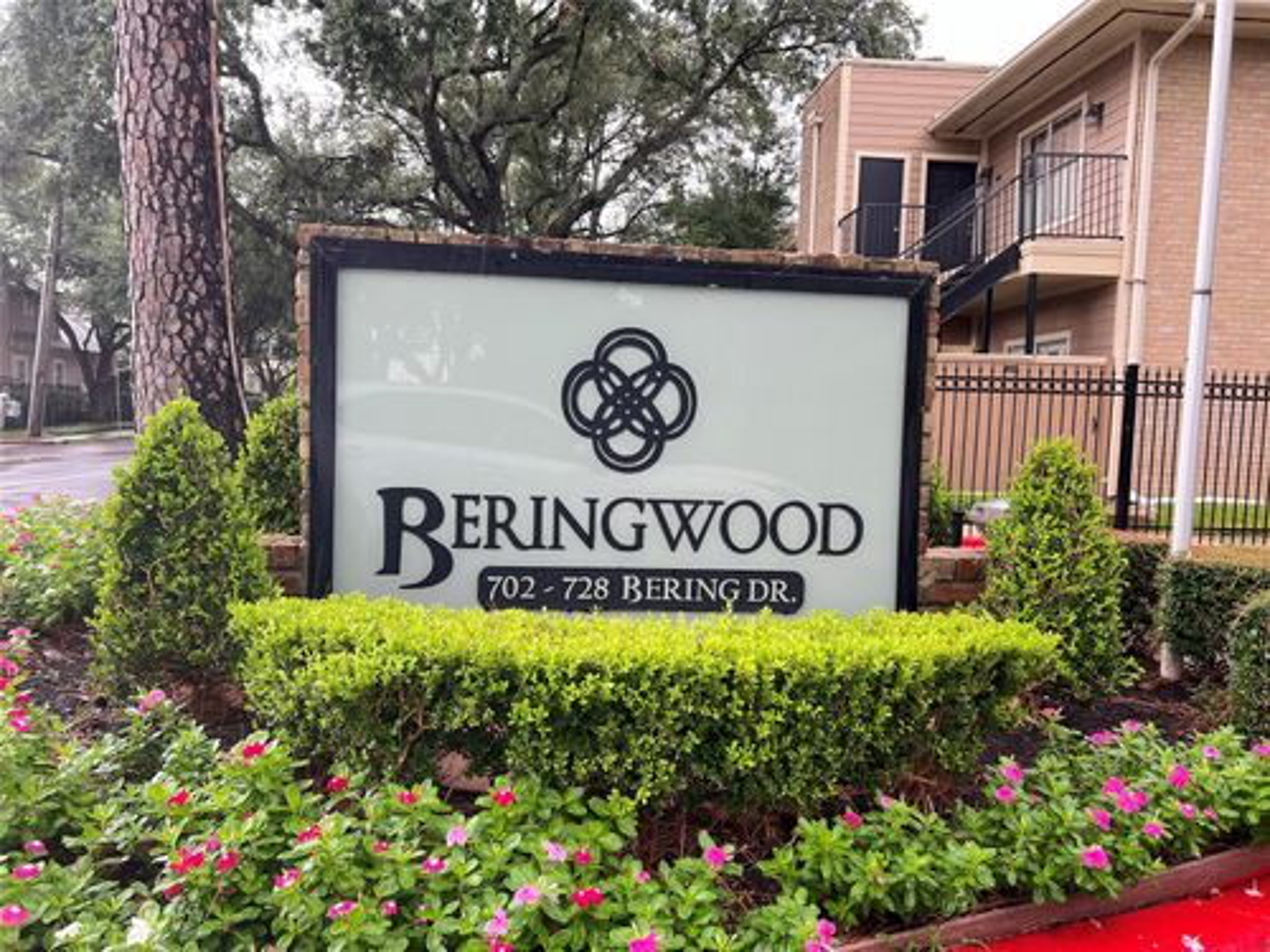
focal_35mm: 26
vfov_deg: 53.1
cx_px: 635
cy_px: 476
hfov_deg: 67.3
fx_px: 954
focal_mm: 5.7
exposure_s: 1/121
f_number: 1.5
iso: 64
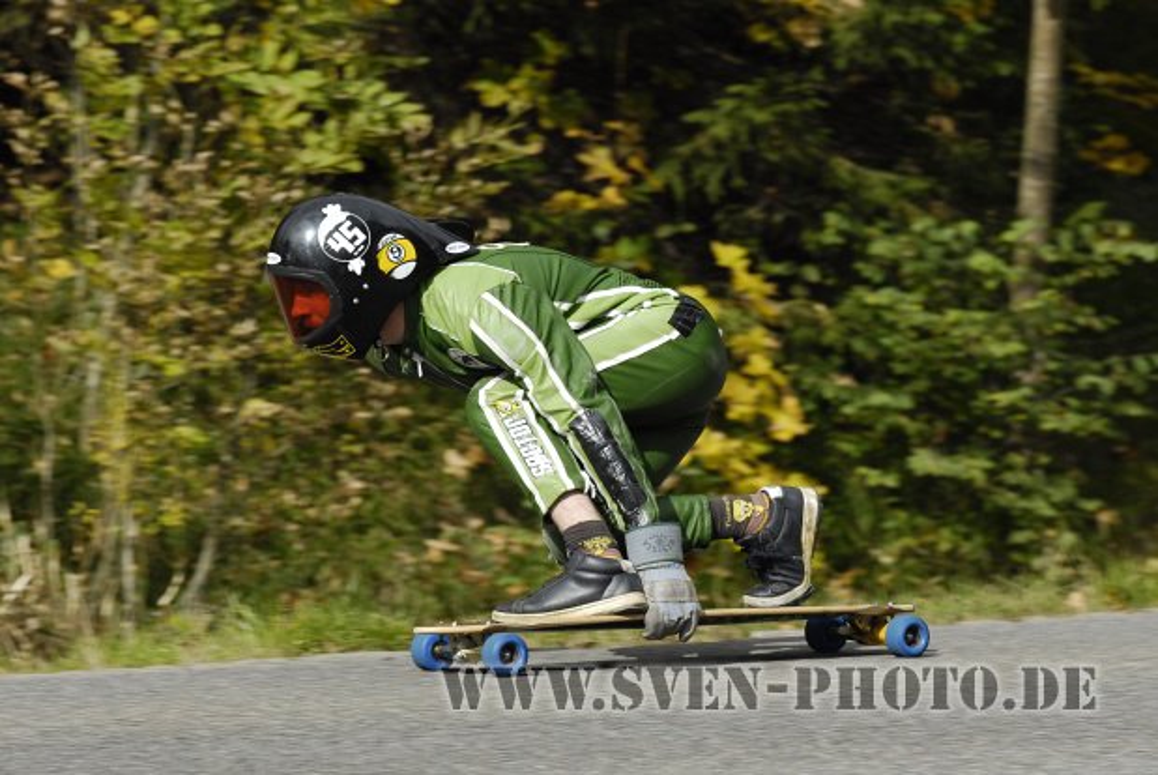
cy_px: 388
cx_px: 579
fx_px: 7003
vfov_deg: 6.3
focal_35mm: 218
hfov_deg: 9.5
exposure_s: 1/500
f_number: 8
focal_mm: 145
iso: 200
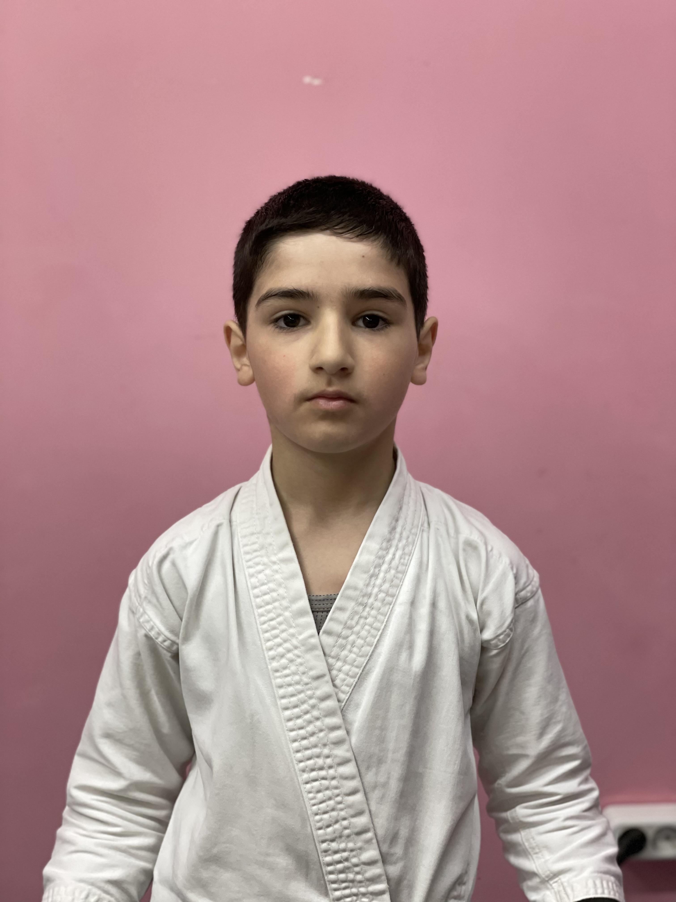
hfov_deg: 28.0
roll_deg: +0.8
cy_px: 451
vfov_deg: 36.8
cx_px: 338
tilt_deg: -9.3
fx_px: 1354
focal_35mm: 52
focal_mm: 6
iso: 250
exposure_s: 1/33
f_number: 2
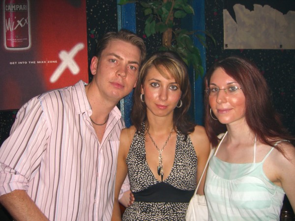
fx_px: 324
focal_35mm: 38
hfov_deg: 49.0
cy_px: 110
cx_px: 148
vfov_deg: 37.7
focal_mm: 7.9
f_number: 2.8
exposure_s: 1/60
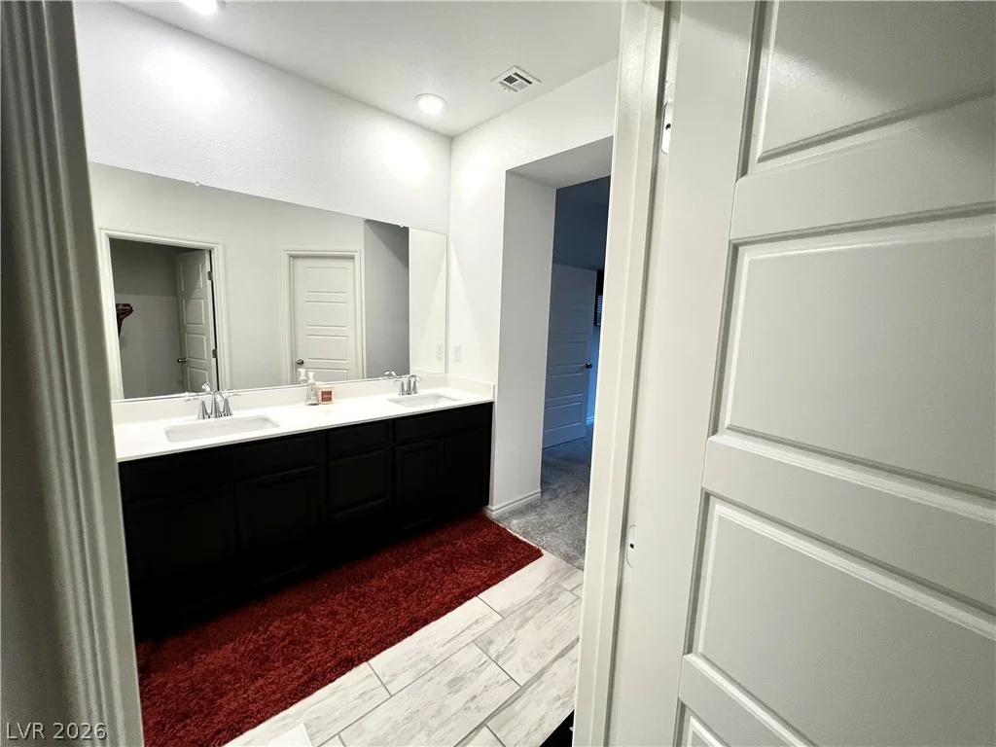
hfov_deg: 106.2
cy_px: 374
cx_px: 498
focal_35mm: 13
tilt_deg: -8.9
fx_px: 374
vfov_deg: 89.9
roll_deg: -2.0
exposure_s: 1/120
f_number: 1.8
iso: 160
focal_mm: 1.57
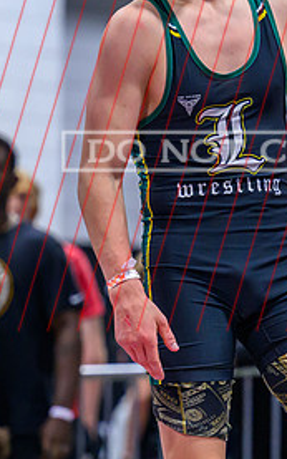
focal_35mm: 425
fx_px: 5322
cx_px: 232
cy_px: 202
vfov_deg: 4.9
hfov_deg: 3.1
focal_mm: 120
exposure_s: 1/800
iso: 3200
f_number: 2.8
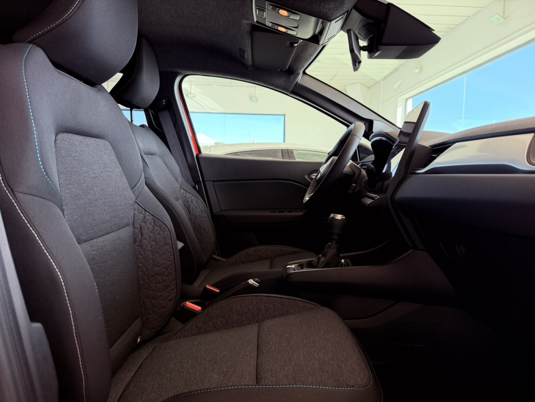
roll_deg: -0.4
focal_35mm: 24
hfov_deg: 71.6
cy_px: 201
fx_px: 371
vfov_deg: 56.8
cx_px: 268
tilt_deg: -4.8
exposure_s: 1/150
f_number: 1.78
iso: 200
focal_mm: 6.76
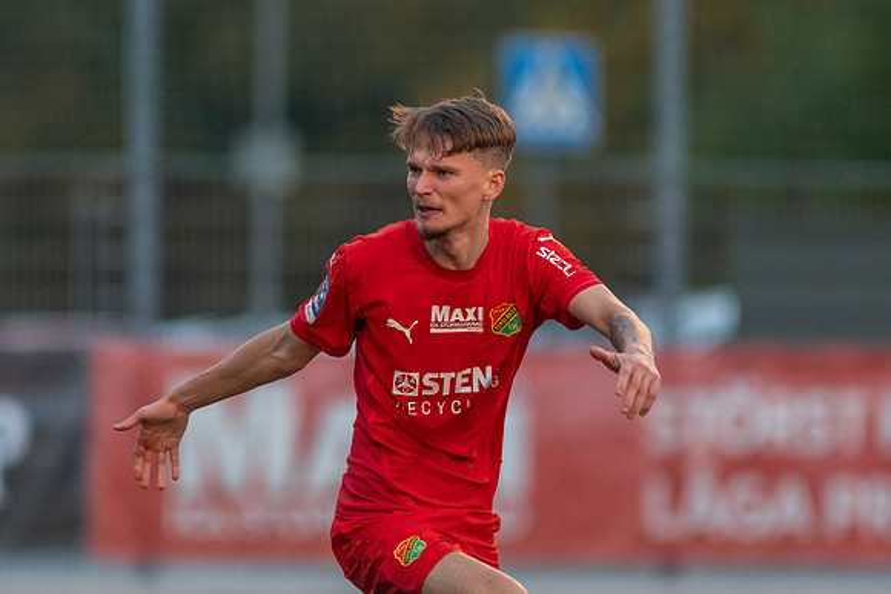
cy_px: 297
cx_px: 446
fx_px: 14853
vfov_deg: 2.3
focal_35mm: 600
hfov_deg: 3.4
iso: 5600
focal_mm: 300
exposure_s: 1/1000
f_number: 3.2
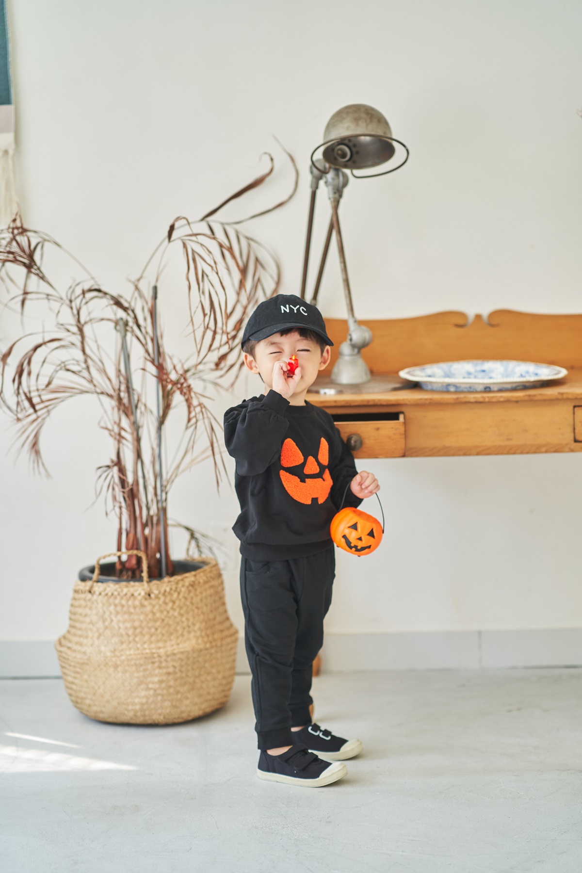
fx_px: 2061
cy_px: 436
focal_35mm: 85
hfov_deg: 16.1
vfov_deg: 23.9
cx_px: 291
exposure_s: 1/200
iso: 250
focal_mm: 85
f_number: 1.8
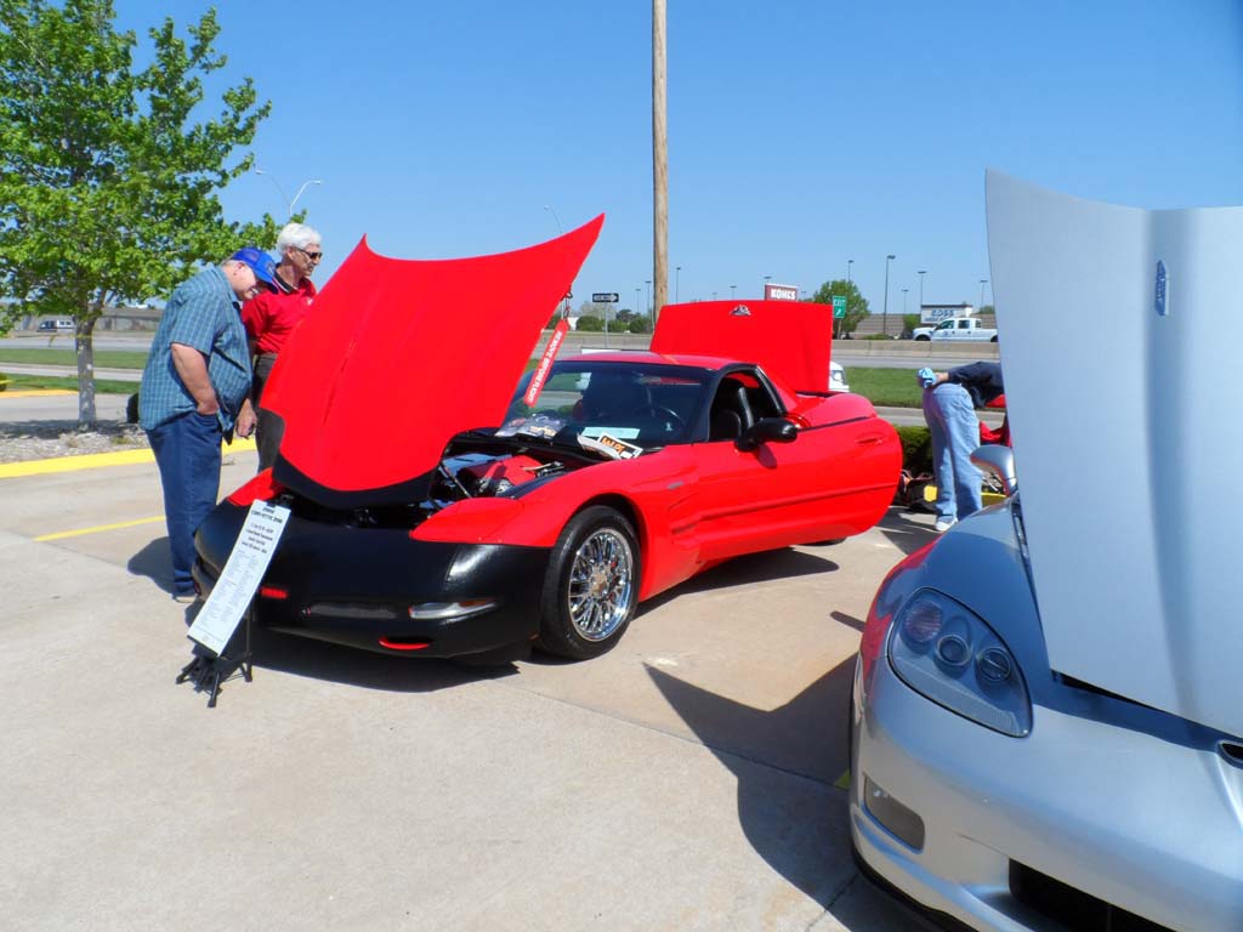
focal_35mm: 24
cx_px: 622
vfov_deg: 56.8
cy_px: 466
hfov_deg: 71.6
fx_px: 862
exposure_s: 1/750
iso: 80
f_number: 4.5
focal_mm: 4
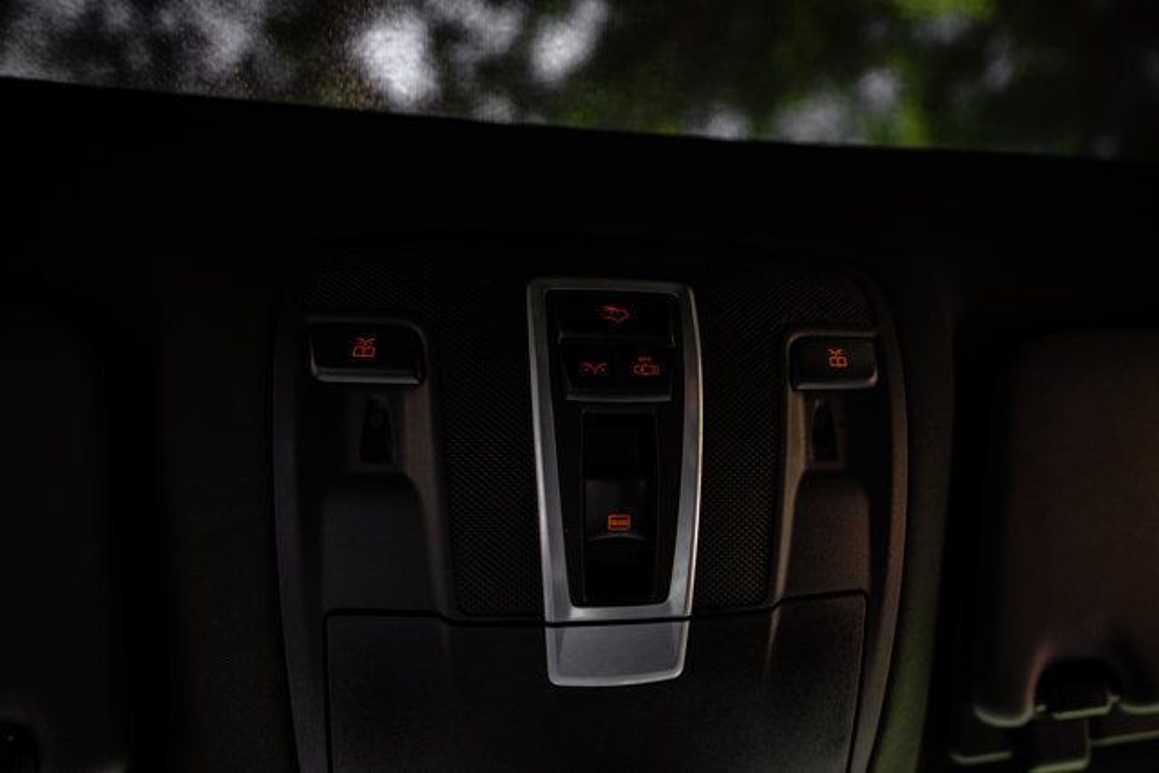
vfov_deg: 53.2
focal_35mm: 24
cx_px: 580
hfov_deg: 73.7
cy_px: 386
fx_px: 773
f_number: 2.8
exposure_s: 1/200
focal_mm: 24
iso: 1250
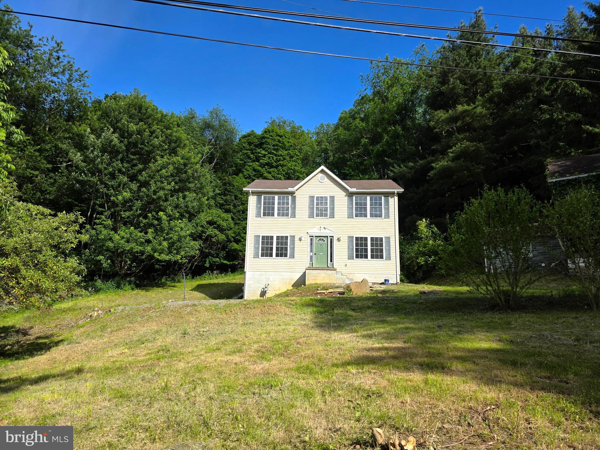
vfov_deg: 58.9
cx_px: 300
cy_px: 225
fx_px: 399
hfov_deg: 73.9
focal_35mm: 23
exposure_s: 1/4333
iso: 80
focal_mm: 6.3
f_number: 1.7
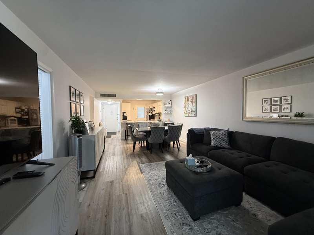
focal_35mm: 14
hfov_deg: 102.1
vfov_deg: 85.7
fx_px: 127
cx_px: 157
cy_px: 118
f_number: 2.2
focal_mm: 2.22
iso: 200
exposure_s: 1/60
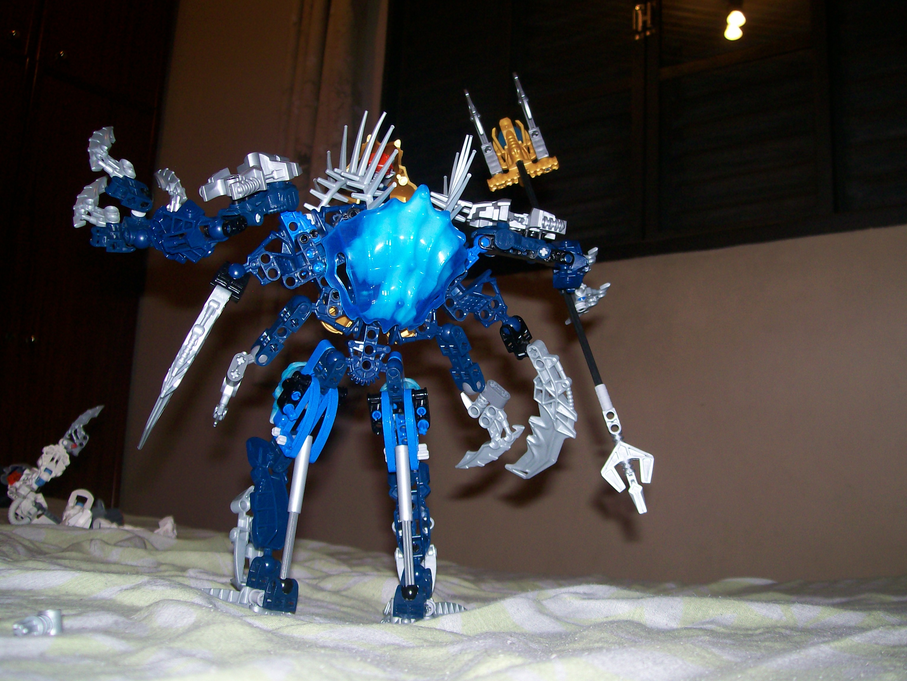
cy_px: 340
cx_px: 454
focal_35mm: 36
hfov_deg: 51.4
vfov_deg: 39.7
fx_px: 943
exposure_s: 1/64
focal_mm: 6
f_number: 2.7
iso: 80
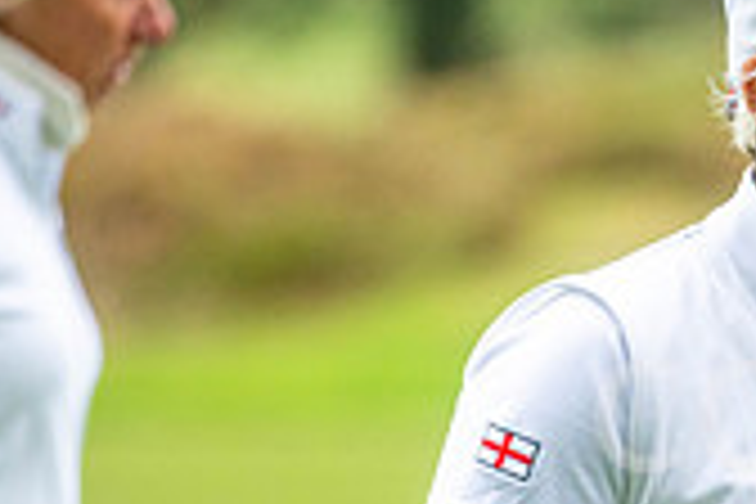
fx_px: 21775
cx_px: 1184
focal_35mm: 1037
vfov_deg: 1.3
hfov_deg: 2.0
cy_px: 691
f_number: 4
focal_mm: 300
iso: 800
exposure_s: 1/800
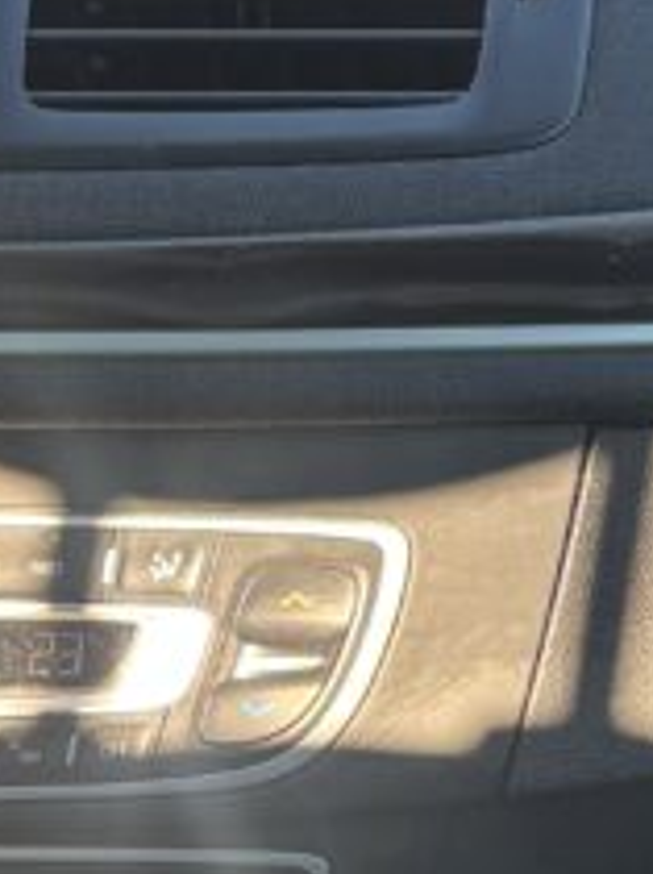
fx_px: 3201
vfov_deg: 15.0
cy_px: 1049
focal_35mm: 127
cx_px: -29
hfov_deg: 11.5
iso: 50
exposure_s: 1/100
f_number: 1.6
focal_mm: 5.96
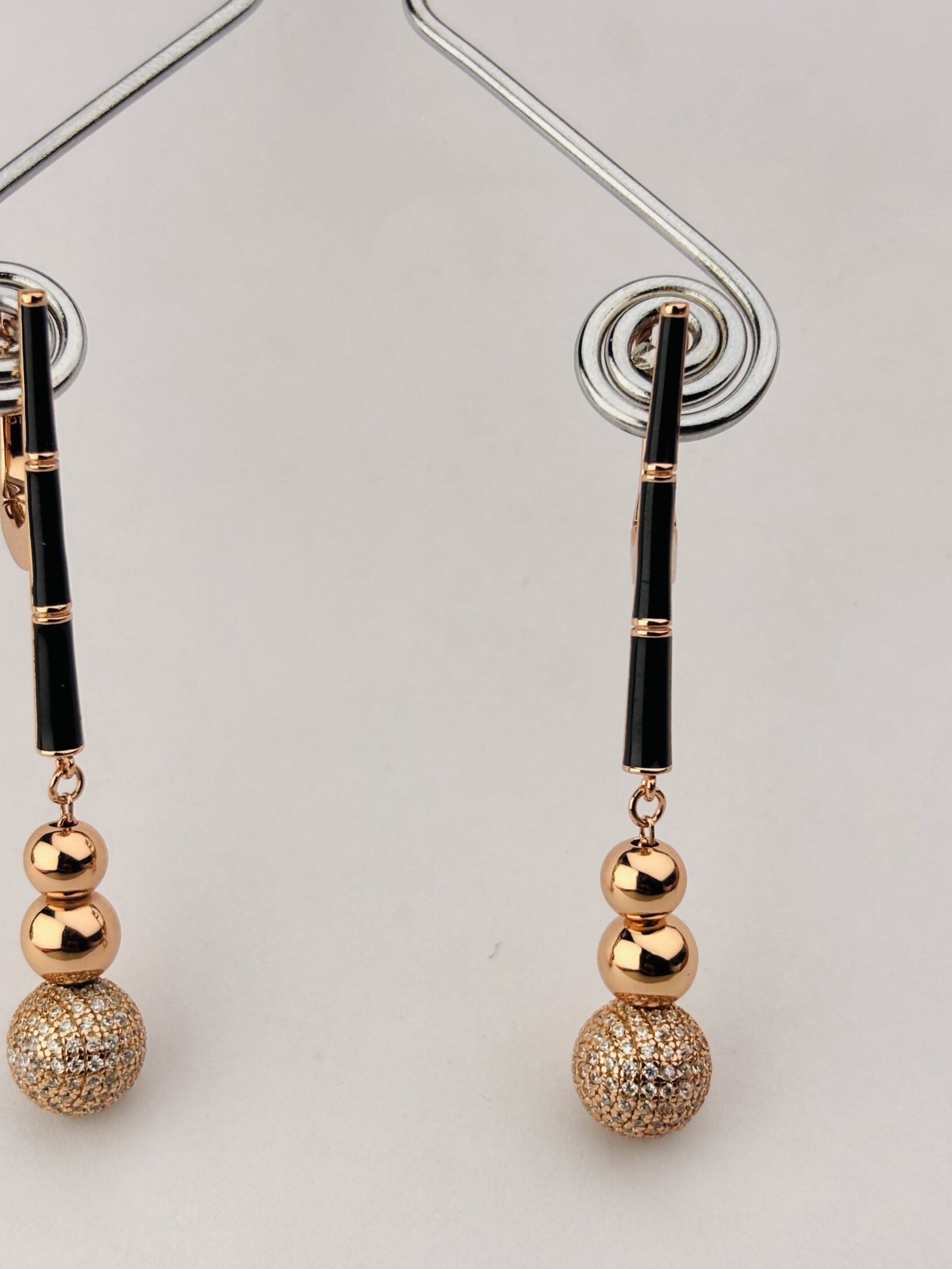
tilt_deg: -21.5
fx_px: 2200
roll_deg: -0.6
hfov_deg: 24.4
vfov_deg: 32.2
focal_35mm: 60
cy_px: 704
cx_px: 405
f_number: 1.6
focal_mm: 5.96
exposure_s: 1/3534
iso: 32
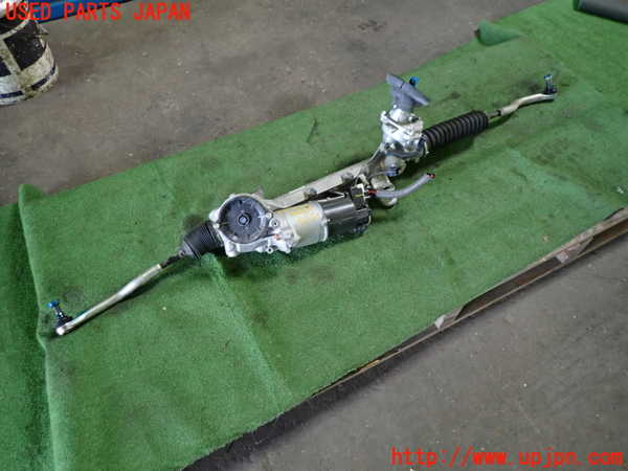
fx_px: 454
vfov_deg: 54.9
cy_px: 236
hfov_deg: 69.4
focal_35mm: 25
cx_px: 314
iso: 250
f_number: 2
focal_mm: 4.5
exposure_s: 1/30
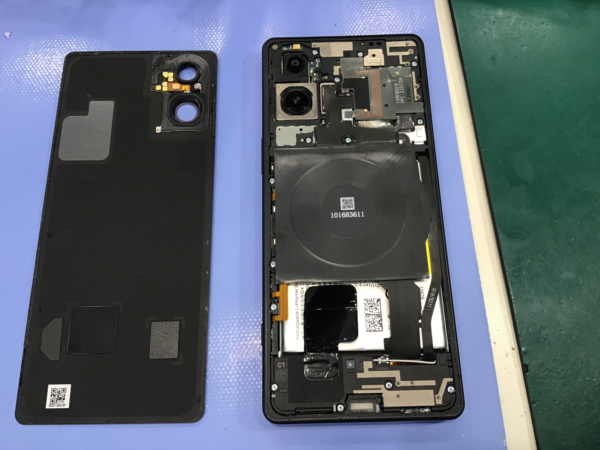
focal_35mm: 31
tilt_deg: -71.4
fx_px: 537
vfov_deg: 45.4
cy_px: 225
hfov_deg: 58.4
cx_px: 300
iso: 50
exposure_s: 1/30
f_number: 2.4
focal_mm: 3.3
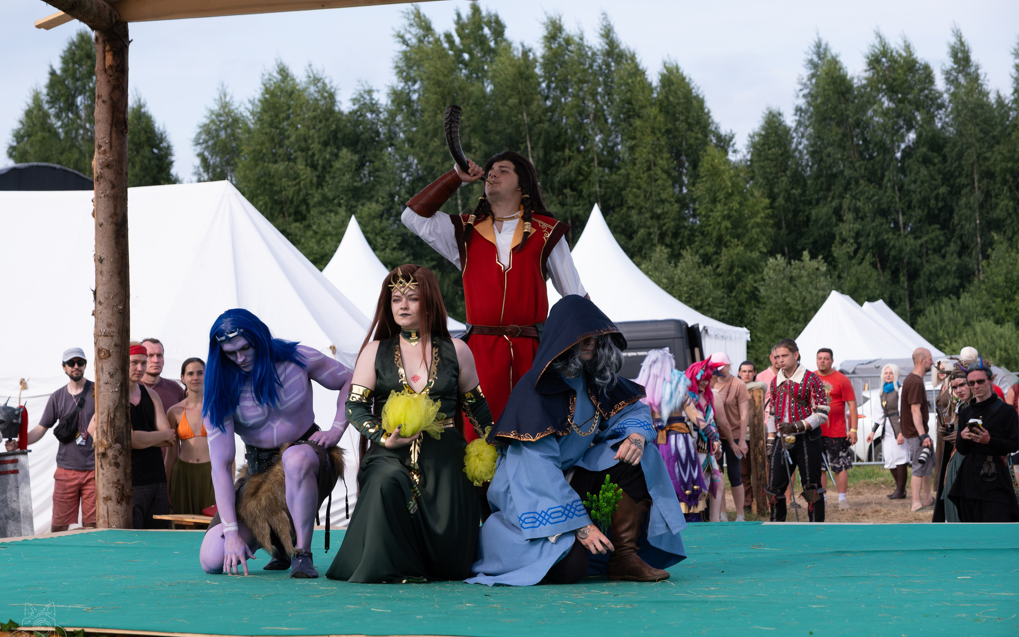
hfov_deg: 29.4
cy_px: 330
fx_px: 1944
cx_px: 507
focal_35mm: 70
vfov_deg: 18.6
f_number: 4
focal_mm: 45.5
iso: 200
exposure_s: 1/640
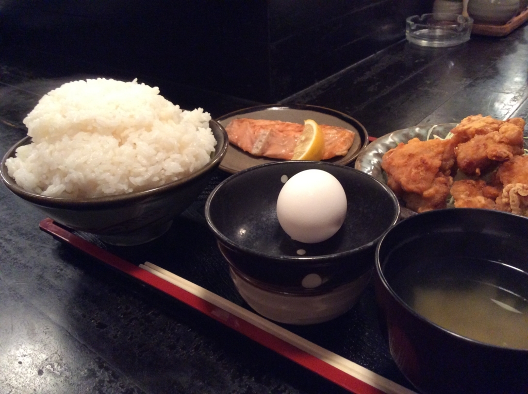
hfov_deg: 56.9
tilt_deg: -31.4
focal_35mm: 32
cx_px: 264
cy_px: 197
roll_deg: +2.4
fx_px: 487
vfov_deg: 44.1
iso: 250
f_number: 2.4
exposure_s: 1/24
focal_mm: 3.3
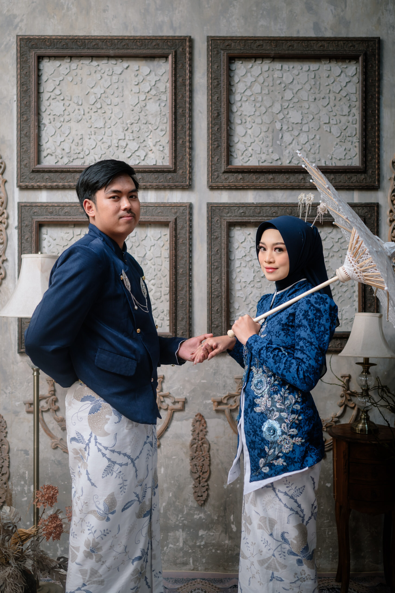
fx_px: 577
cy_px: 296
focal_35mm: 35
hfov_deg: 37.8
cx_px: 198
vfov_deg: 54.5
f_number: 2
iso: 125
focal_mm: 35
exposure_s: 1/160
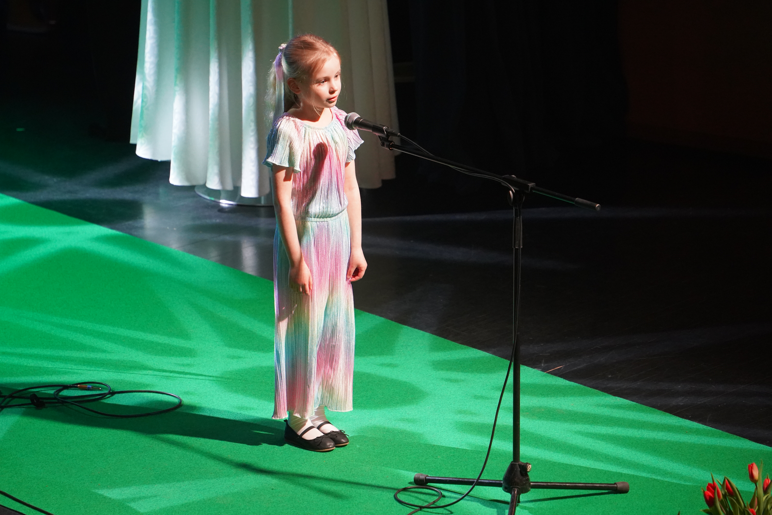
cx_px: 386
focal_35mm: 178
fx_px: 3817
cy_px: 258
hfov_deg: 11.5
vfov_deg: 7.7
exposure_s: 1/200
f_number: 5.6
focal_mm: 178
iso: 6400
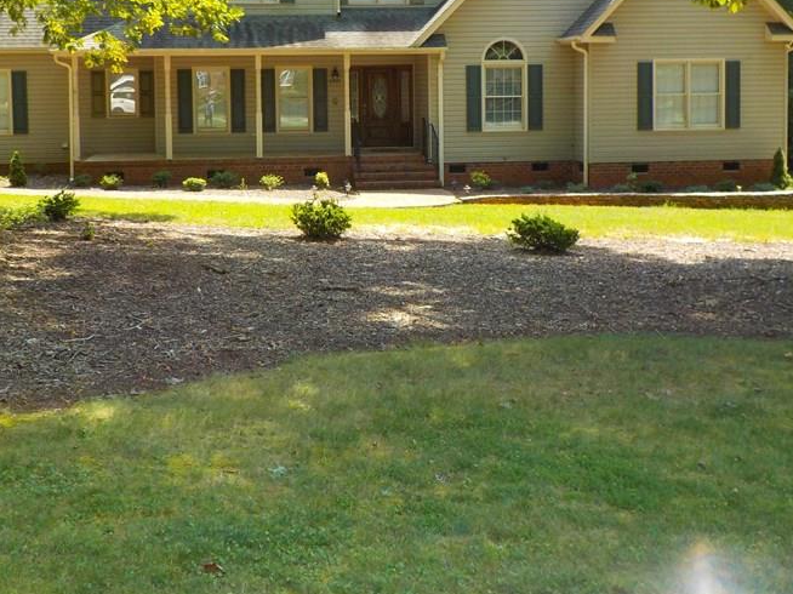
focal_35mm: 47
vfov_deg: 30.3
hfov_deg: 40.4
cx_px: 366
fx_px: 1076
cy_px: 137
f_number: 3.3
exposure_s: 1/200
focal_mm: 4.1
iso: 125
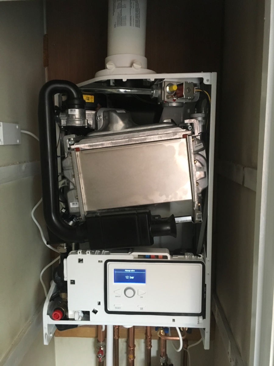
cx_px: 137
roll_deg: +0.1
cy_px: 183
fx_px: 306
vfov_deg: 61.7
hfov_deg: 48.2
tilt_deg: -6.7
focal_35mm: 29
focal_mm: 4.15
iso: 200
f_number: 2.2
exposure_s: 1/20
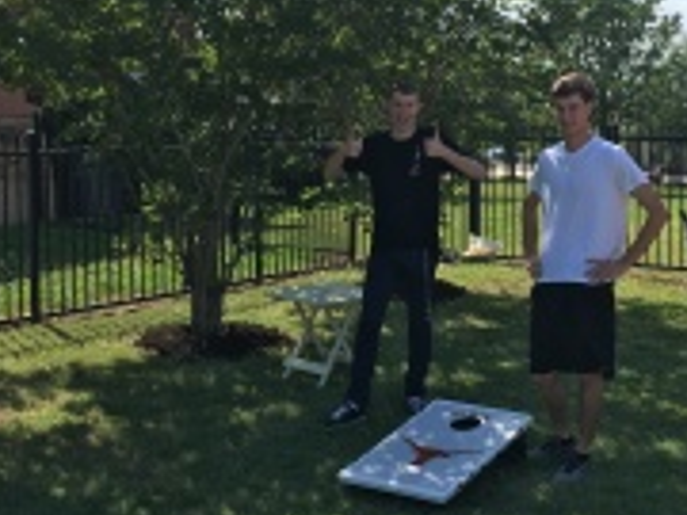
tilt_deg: -5.7
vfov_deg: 24.8
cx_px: 492
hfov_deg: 32.2
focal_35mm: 59
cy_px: 237
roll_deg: +0.8
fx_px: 1171
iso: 25
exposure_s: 1/927
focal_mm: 4.15
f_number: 2.2
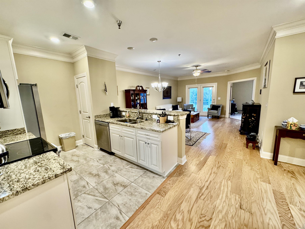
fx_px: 123
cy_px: 114
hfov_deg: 102.1
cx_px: 152
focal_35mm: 14
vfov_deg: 85.7
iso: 250
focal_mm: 2.22
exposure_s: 1/60
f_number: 2.2
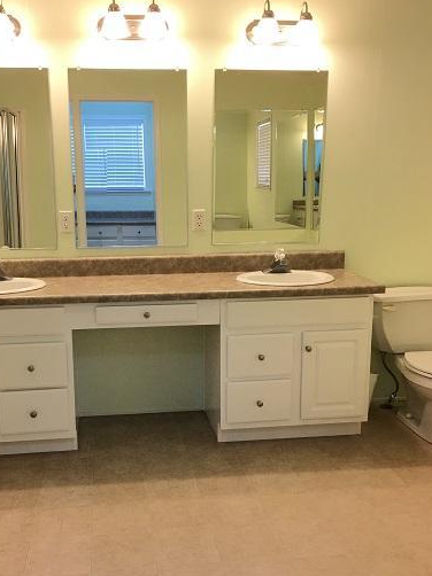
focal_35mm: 37
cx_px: 171
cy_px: 313
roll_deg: +0.7
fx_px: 616
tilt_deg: -10.4
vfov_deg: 50.1
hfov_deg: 38.5
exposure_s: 1/30
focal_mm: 4.15
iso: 32
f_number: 2.2
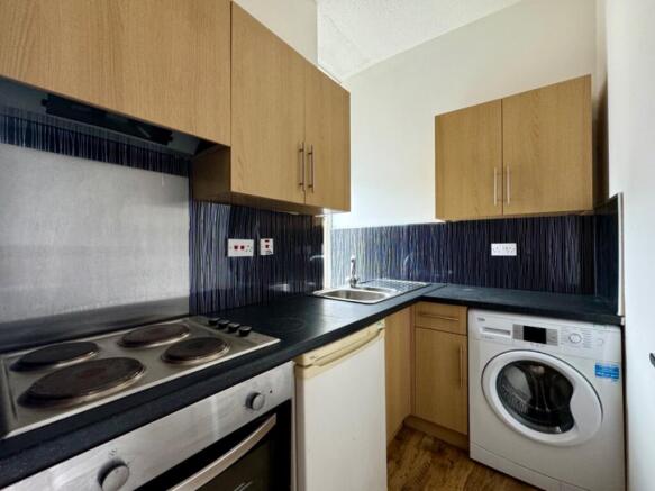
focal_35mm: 14
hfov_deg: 102.1
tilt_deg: +0.1
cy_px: 246
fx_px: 265
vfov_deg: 85.7
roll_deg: +0.5
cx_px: 328
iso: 250
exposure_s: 1/100
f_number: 2.2
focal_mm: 2.22
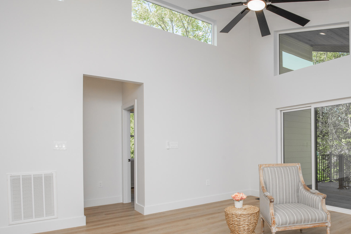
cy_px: 147
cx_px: 252
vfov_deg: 50.7
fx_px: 244
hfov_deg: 68.1
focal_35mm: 25
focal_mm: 16
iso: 400
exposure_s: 1/250
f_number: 9
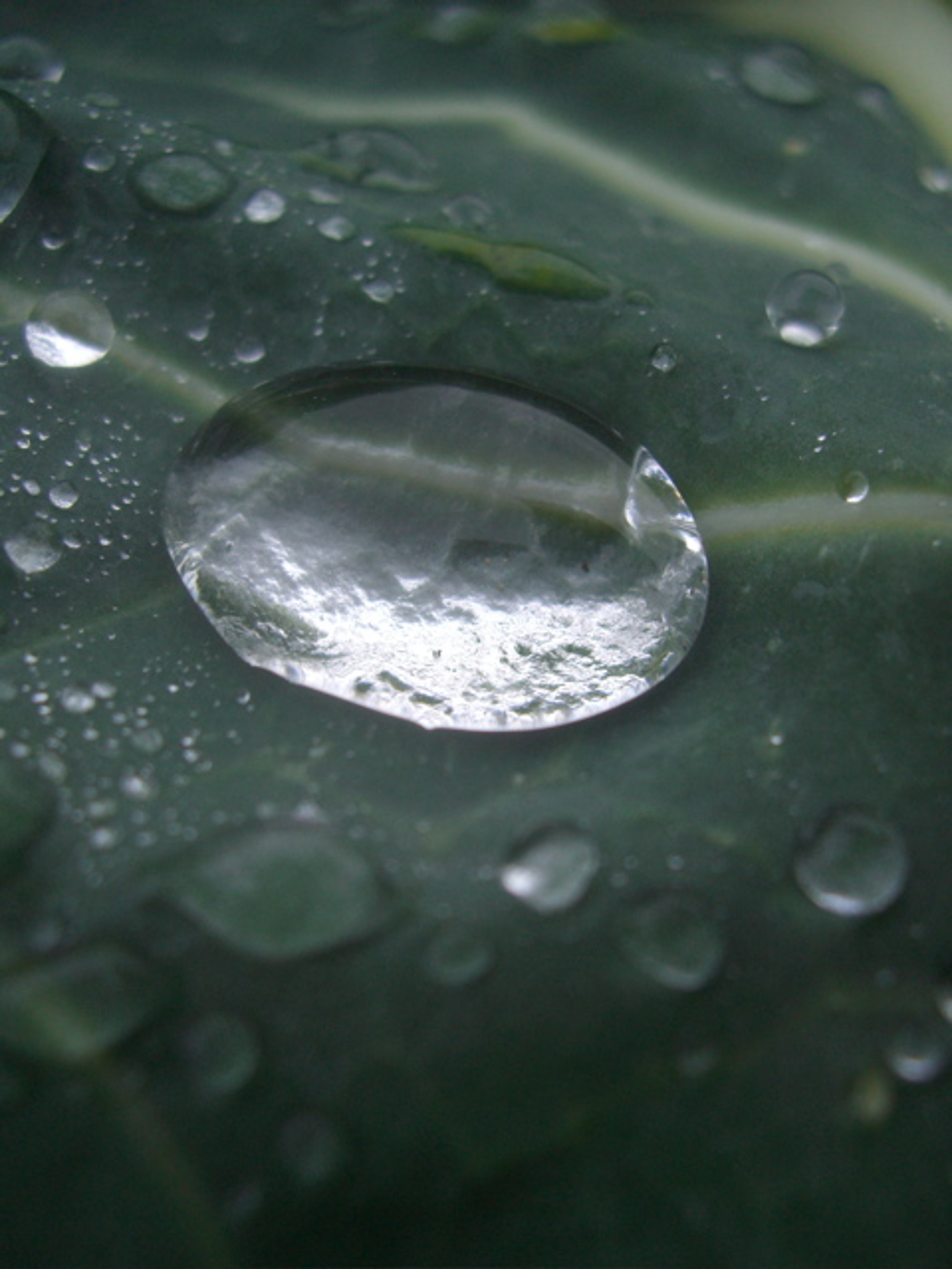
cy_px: 634
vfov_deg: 49.0
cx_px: 476
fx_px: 1393
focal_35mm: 38
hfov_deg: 37.7
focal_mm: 7.9
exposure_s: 1/250
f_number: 2.8
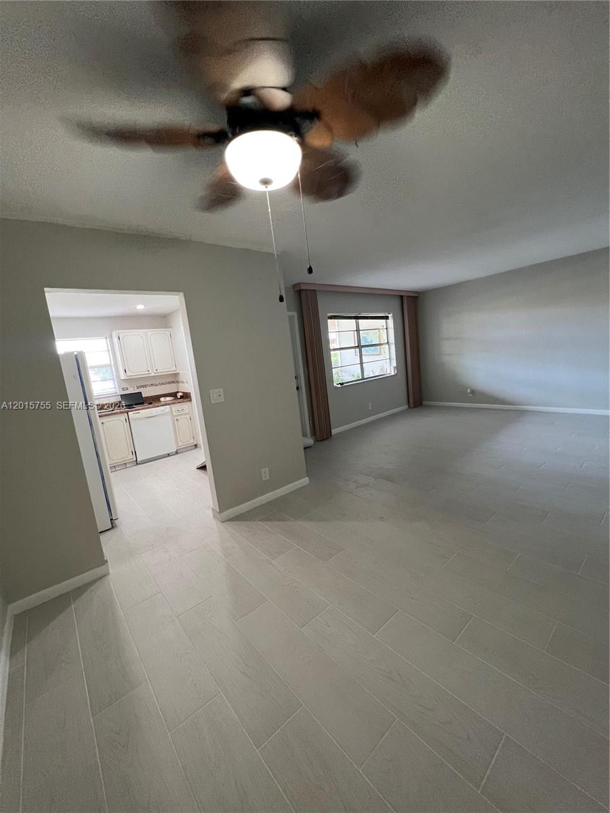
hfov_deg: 89.9
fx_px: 305
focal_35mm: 13
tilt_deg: -9.1
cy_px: 406
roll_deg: +6.5
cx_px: 305
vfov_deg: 106.2
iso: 250
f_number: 1.8
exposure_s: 1/60
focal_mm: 1.57
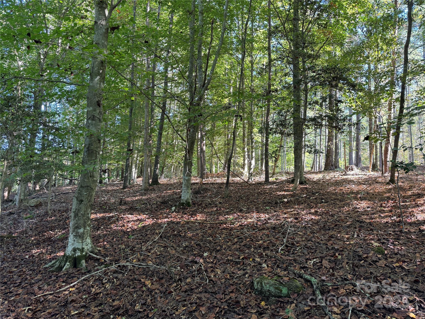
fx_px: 295
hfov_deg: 71.6
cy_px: 160
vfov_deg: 56.8
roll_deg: -3.6
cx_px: 212
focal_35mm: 24
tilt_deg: +7.8
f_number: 1.78
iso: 160
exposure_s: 1/121
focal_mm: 6.76
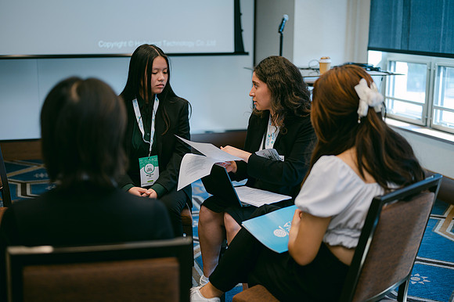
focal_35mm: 50
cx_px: 227
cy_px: 151
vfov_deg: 27.0
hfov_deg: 39.6
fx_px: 630
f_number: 2
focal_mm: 50
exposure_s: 1/125
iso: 200
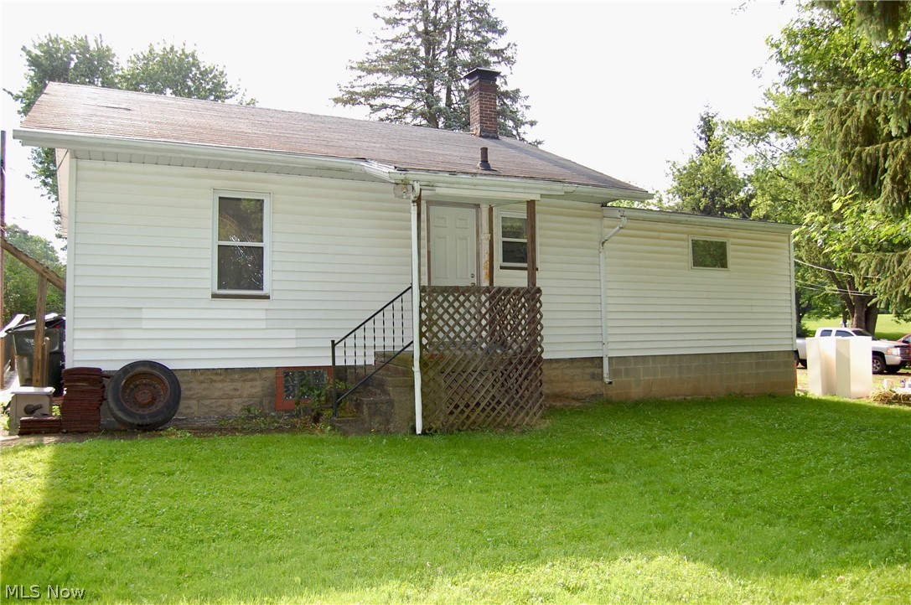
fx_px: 682
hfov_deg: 67.4
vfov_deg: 47.8
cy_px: 302
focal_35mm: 27
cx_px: 456
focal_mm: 18
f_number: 4
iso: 400
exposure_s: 1/500
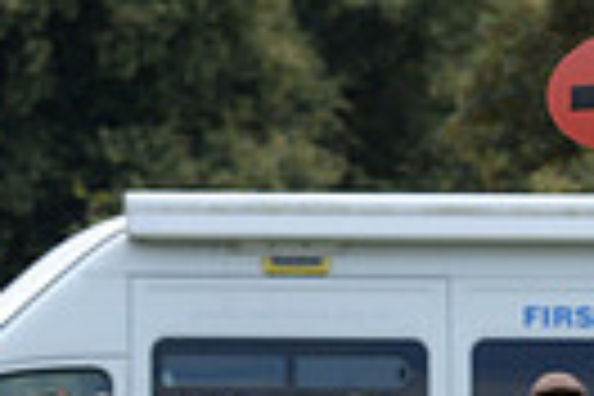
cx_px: 1202
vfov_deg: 2.0
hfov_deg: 2.9
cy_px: 284
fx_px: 11566
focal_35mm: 701
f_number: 8
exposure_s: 1/1000
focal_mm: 160
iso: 800
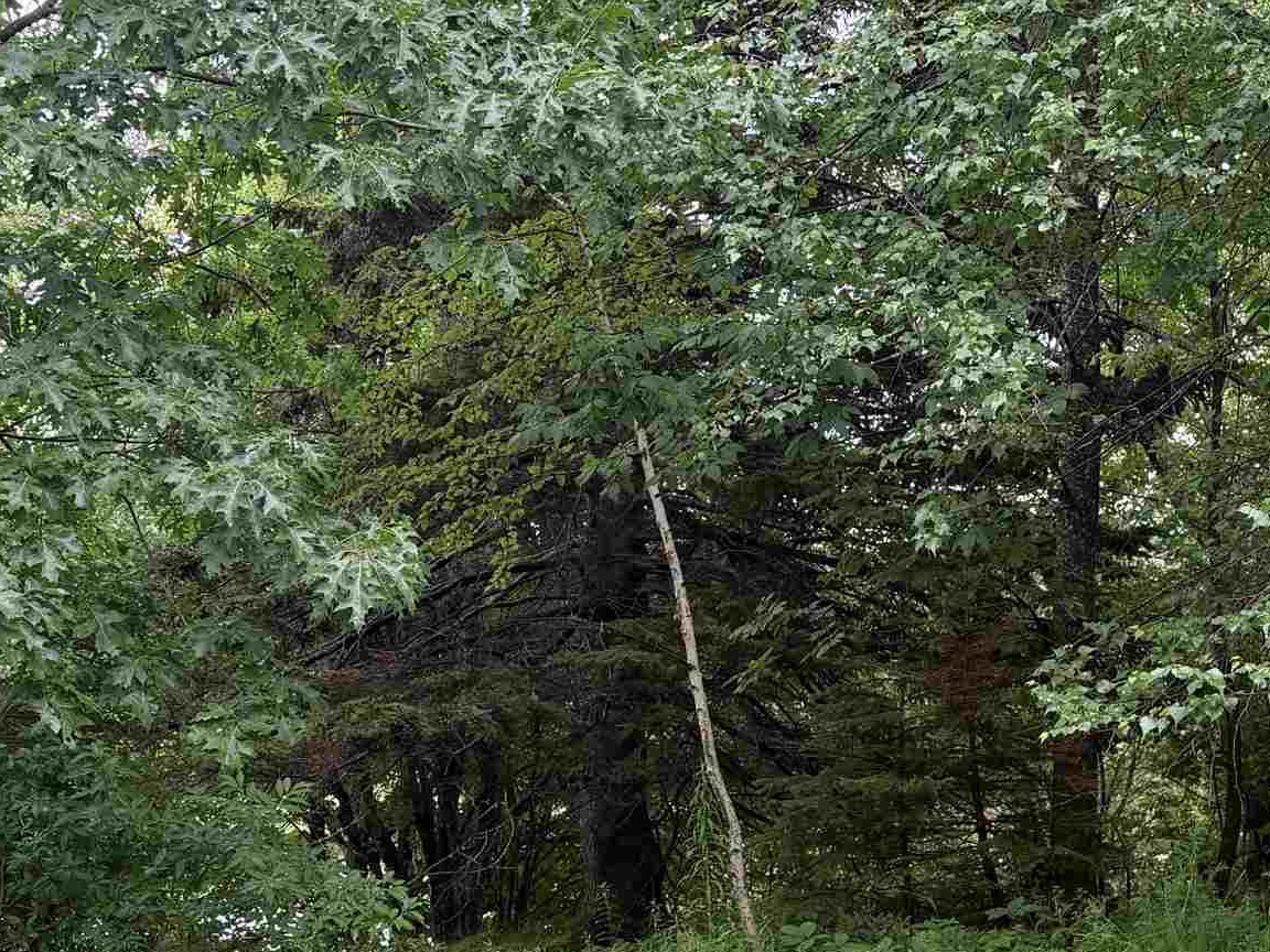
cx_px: 836
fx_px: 2348
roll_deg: -0.2
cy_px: 775
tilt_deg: -2.5
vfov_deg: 22.6
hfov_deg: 30.1
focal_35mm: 64
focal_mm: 6.76
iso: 80
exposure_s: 1/251
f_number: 1.78
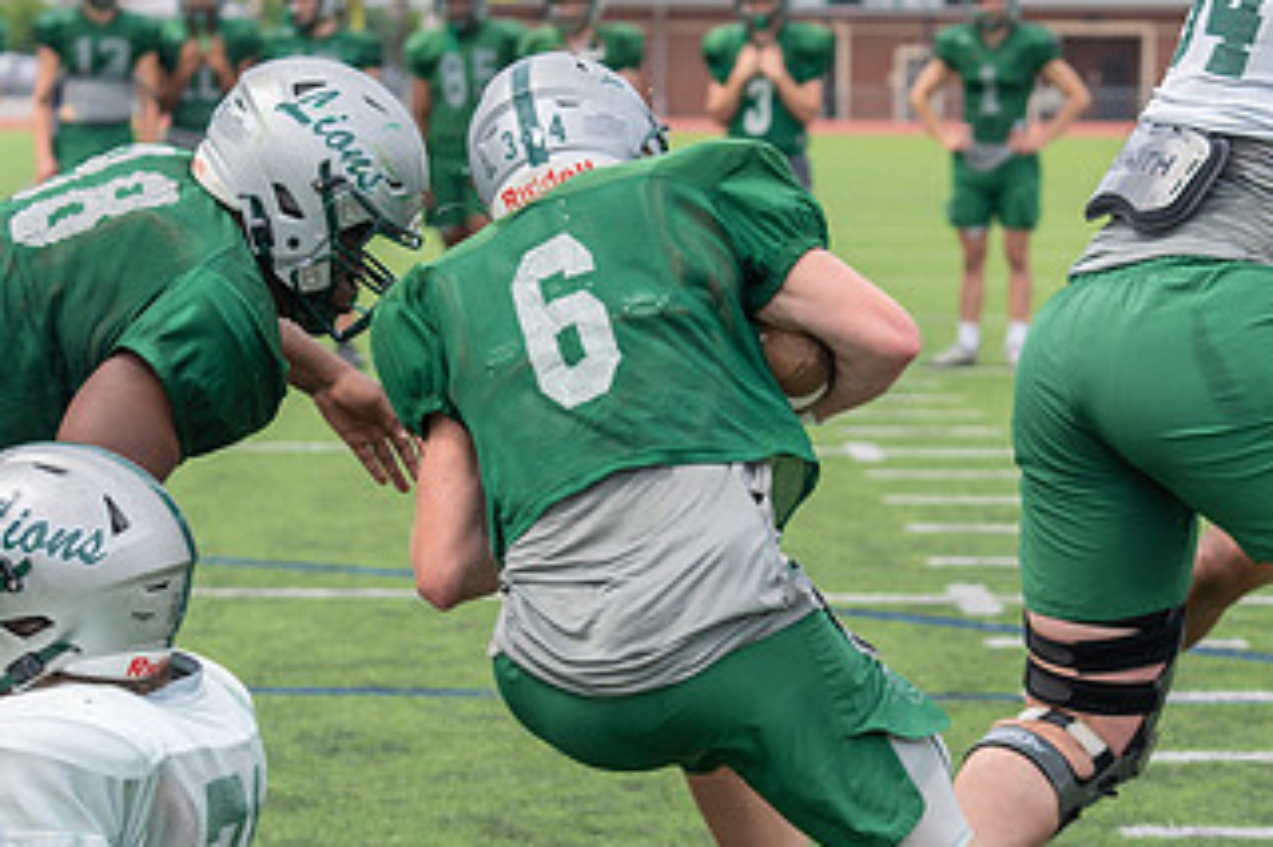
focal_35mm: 127
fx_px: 4488
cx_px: 672
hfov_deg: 16.1
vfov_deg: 10.8
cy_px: 447
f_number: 3.5
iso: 160
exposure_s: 1/1250
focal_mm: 70
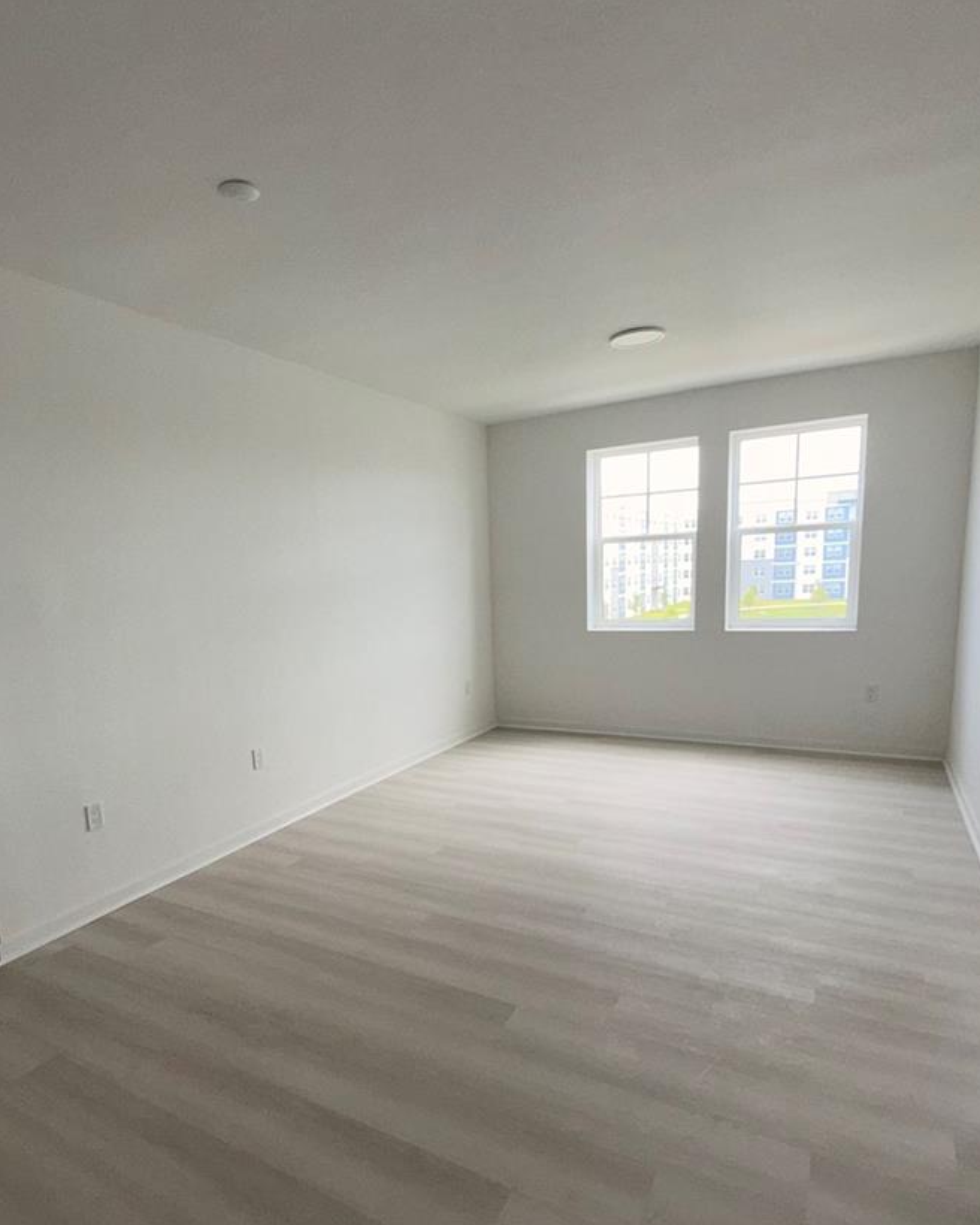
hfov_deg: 67.9
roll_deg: +2.9
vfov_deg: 79.9
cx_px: 430
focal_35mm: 20
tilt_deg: -9.6
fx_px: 725
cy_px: 701
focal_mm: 2.22
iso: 64
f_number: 2.2
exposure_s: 1/122
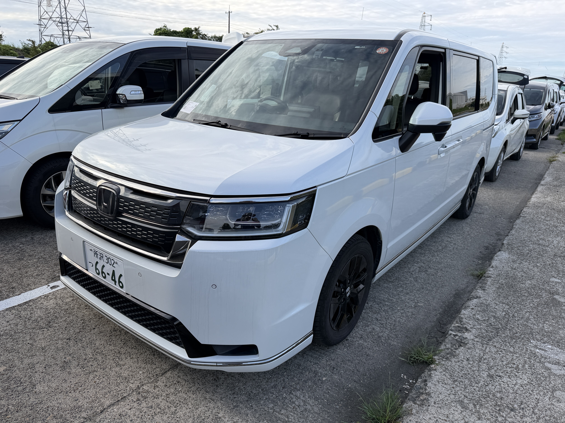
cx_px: 282
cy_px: 212
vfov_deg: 56.8
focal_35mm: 24
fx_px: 392
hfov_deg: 71.6
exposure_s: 1/1727
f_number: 1.78
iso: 80
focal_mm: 6.76
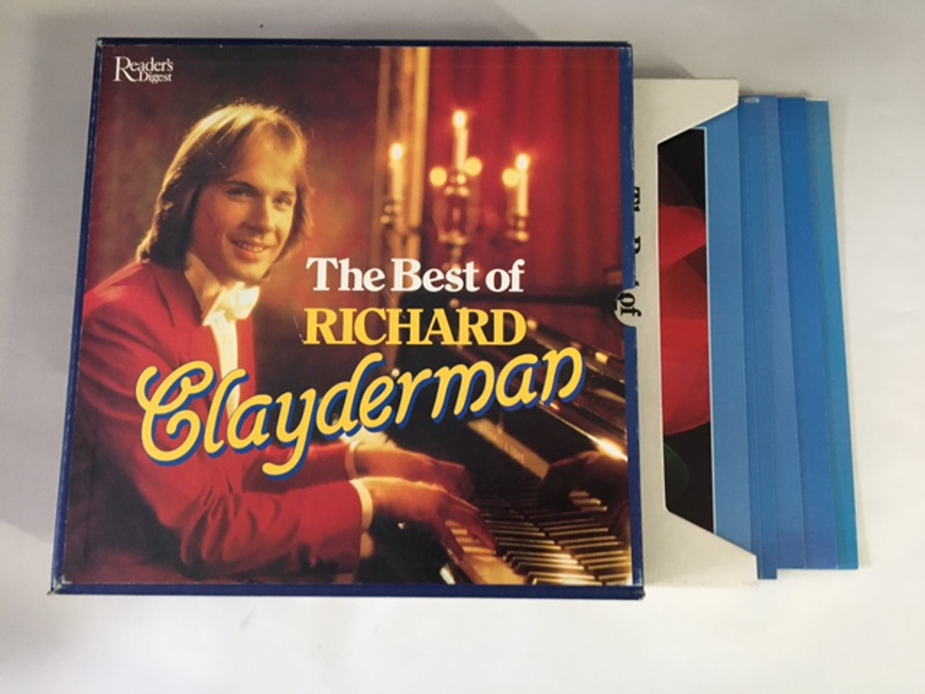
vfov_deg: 48.2
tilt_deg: -81.1
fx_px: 775
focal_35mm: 29
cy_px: 347
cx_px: 462
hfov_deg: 61.7
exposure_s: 1/17
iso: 200
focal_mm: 4.15
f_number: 2.2
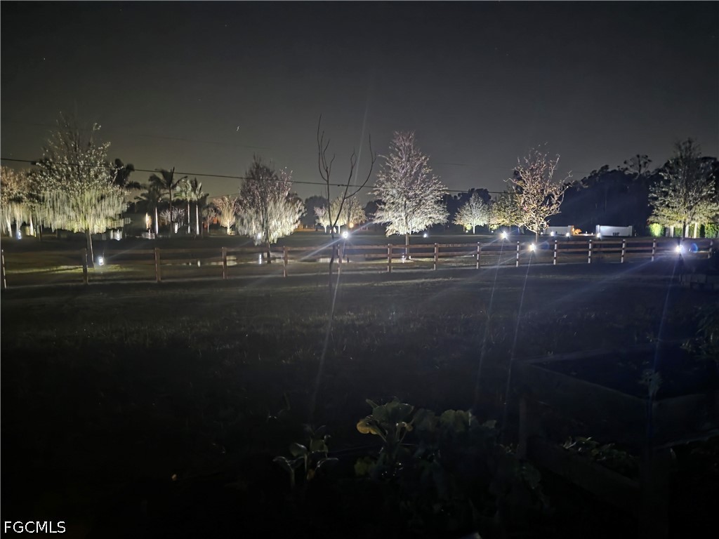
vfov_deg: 58.9
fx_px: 478
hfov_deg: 73.9
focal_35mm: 23
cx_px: 360
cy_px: 270
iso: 3200
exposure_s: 1/4.92
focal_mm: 6.3
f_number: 1.7
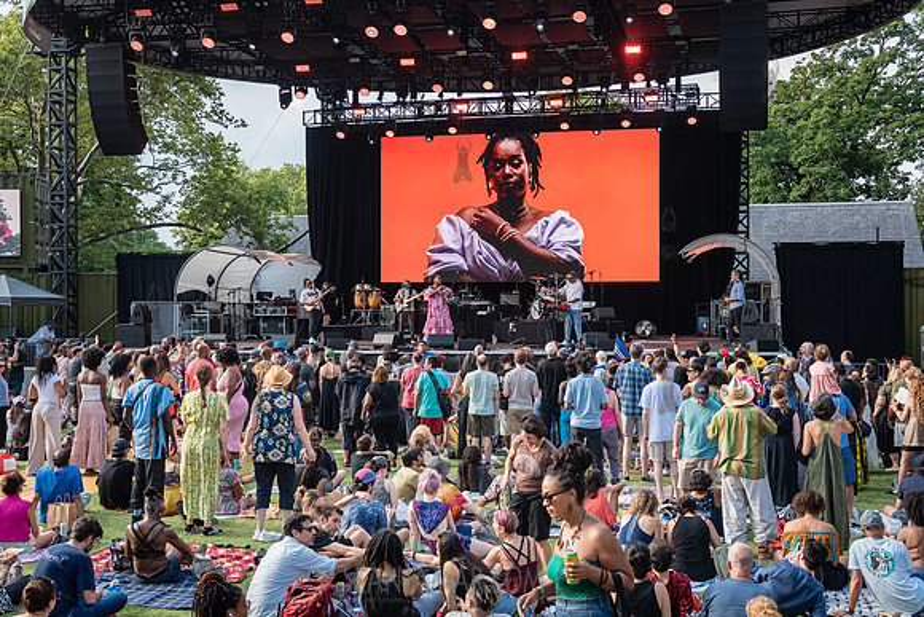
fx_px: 1130
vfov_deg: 30.5
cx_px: 462
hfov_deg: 44.5
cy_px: 308
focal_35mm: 44
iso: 2000
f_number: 4.5
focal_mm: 44
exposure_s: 1/1000
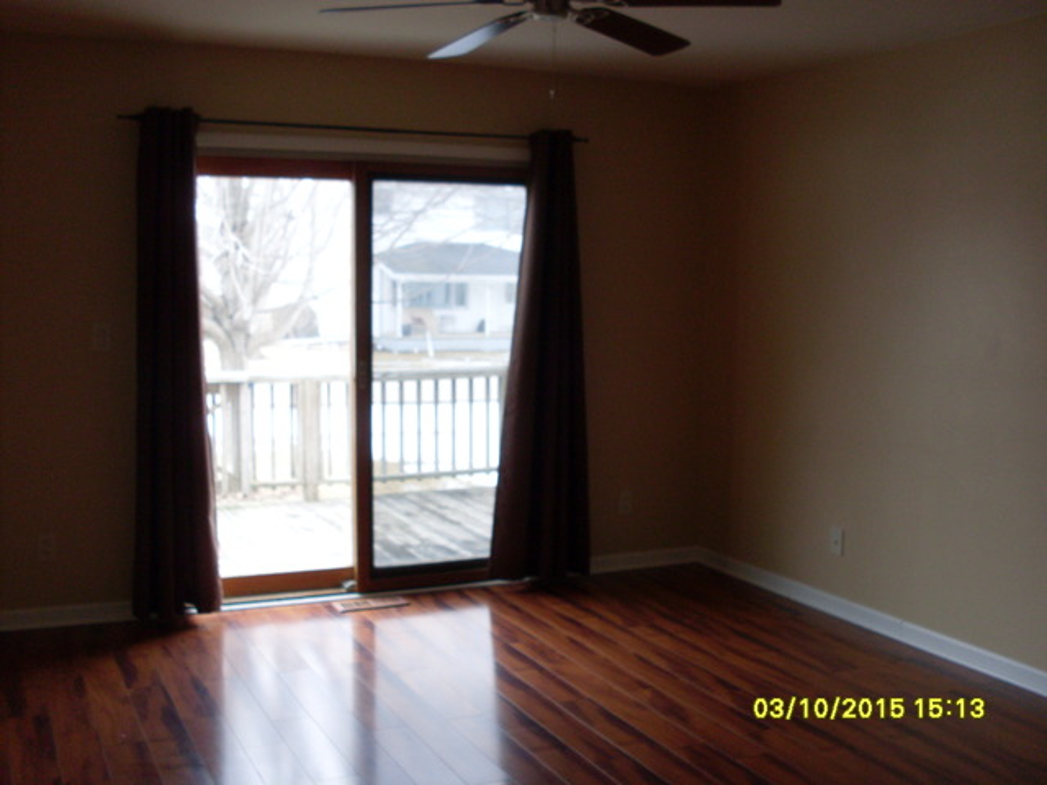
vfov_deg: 37.7
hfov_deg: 49.0
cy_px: 392
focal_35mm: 38
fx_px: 1149
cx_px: 524
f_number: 2.8
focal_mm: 6.3
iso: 100
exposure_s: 1/45
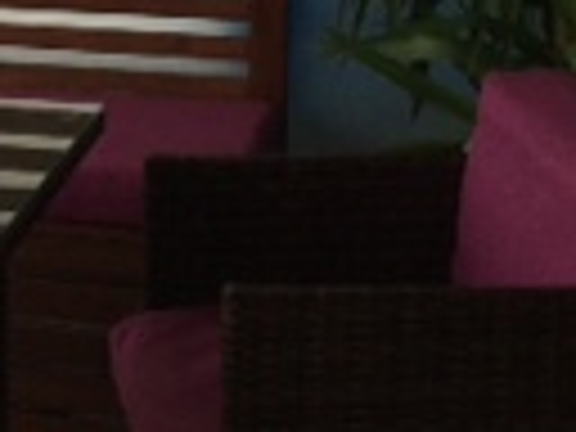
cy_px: -18
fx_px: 2413
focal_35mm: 145
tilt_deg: -11.2
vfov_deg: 10.1
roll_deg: +1.6
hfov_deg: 12.3
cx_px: -504
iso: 32
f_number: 2.2
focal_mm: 4.15
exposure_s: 1/455
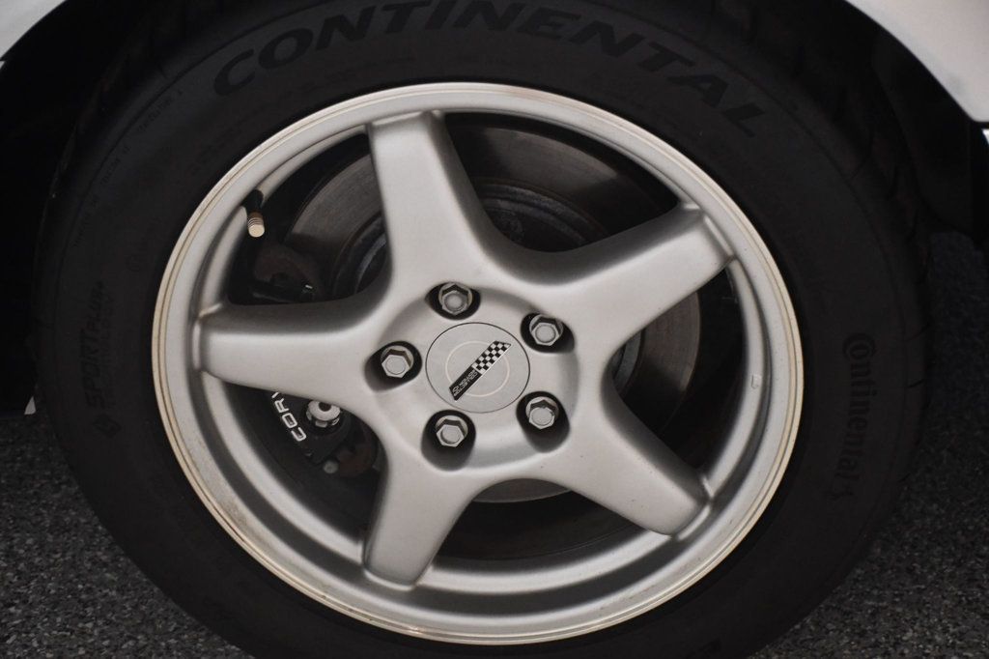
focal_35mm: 75
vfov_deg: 18.2
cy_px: 330
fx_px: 2060
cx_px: 494
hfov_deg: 27.0
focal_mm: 50
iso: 3200
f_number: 4.8
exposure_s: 1/125
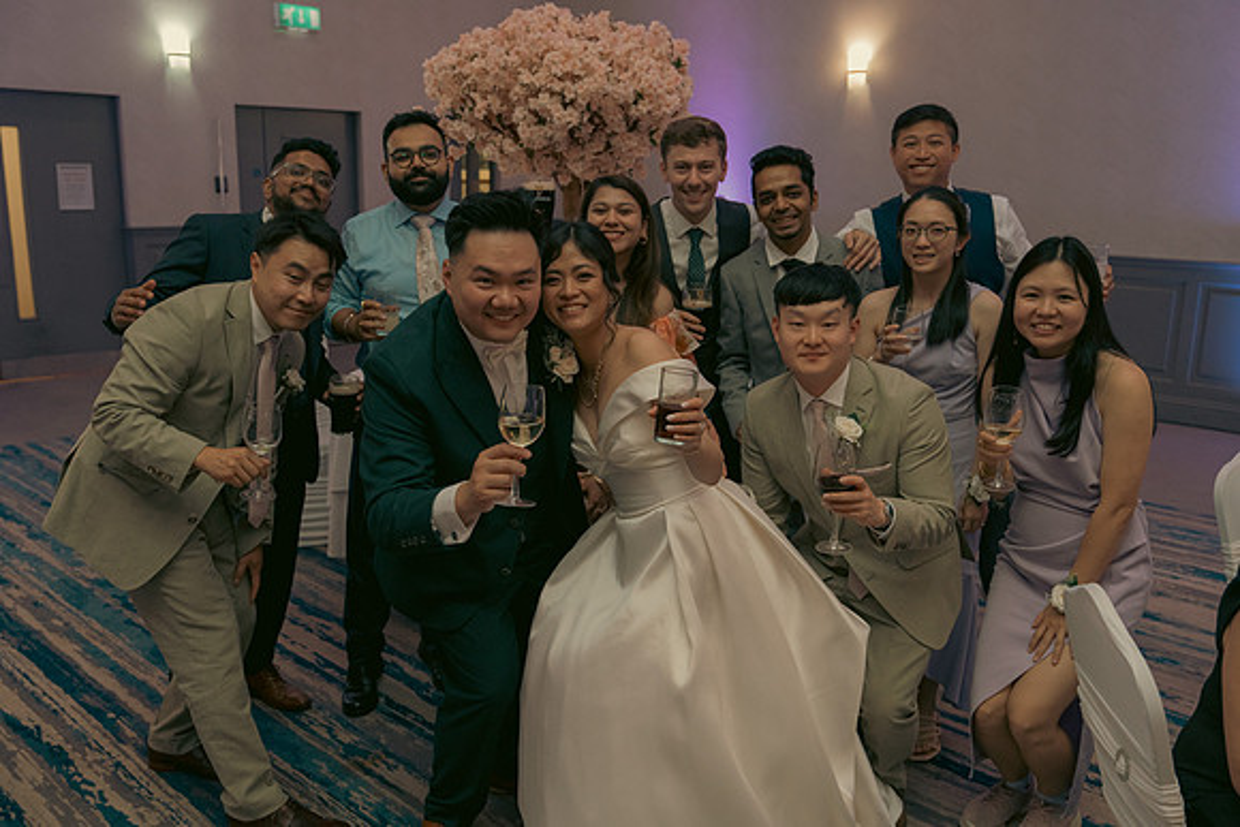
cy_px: 414
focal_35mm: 32
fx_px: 1102
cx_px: 620
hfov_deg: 58.7
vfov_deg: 41.1
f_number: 3.5
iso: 2500
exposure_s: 1/160
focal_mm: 32
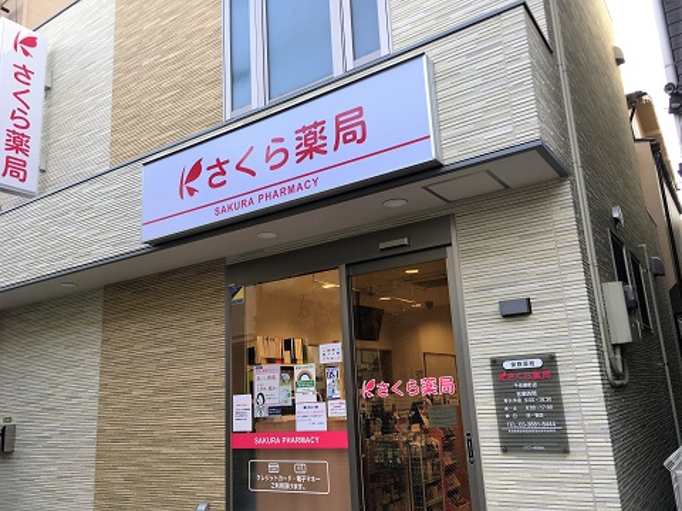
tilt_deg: +13.5
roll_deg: +3.1
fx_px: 571
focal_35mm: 29
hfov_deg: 61.7
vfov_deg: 48.2
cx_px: 341
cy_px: 256
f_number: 2.2
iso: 25
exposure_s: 1/120
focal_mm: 4.15
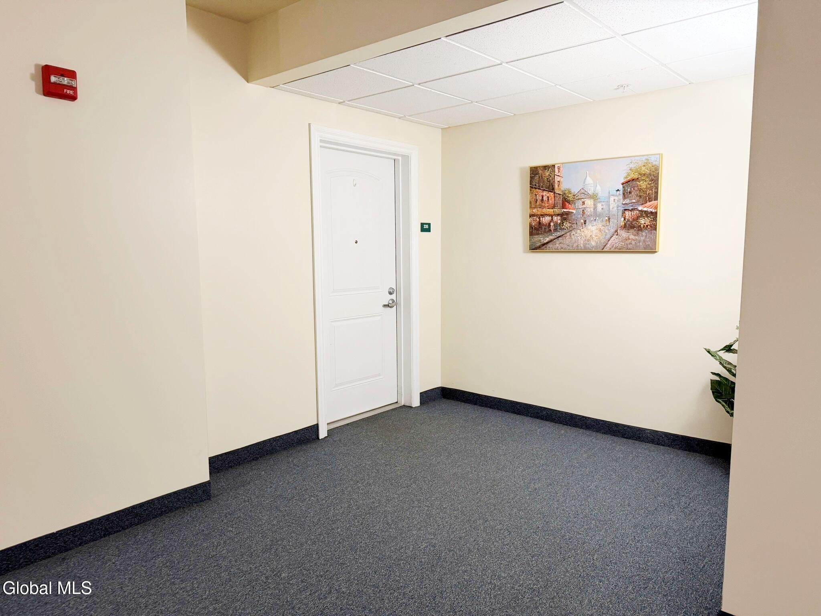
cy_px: 308
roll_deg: +0.8
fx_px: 569
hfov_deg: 71.6
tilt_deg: -5.7
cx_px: 410
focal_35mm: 24
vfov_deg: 56.8
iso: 320
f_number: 1.78
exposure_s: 1/60
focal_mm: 6.76
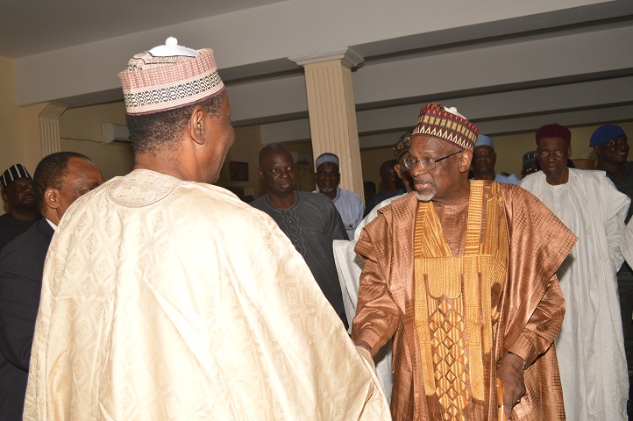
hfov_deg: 53.2
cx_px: 316
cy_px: 210
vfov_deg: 36.8
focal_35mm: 36
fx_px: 632
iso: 200
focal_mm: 24
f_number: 5
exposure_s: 1/60
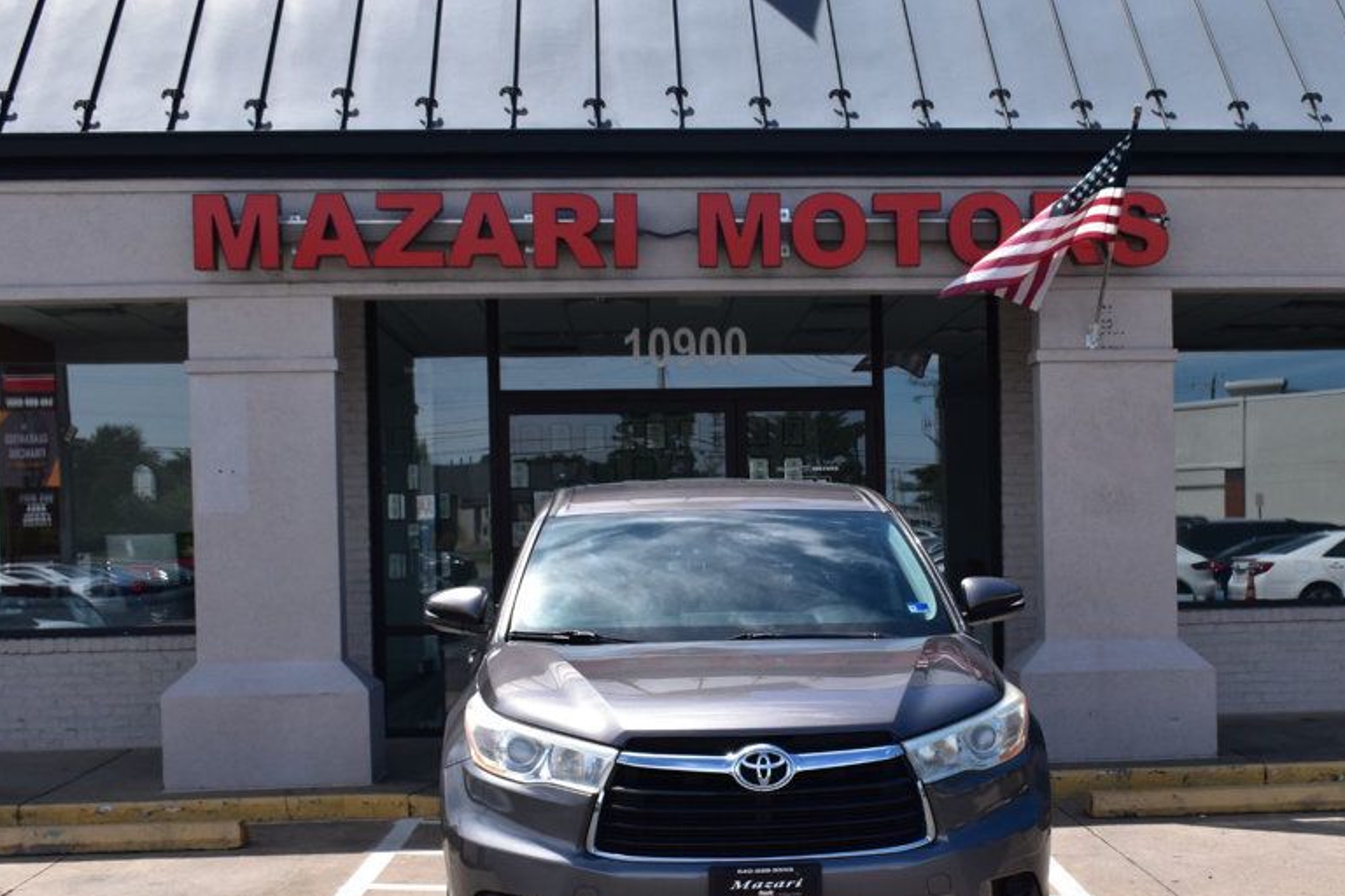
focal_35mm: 56
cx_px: 879
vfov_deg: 24.1
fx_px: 2092
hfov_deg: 35.3
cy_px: 595
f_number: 11
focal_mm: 28
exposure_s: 1/500
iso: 400
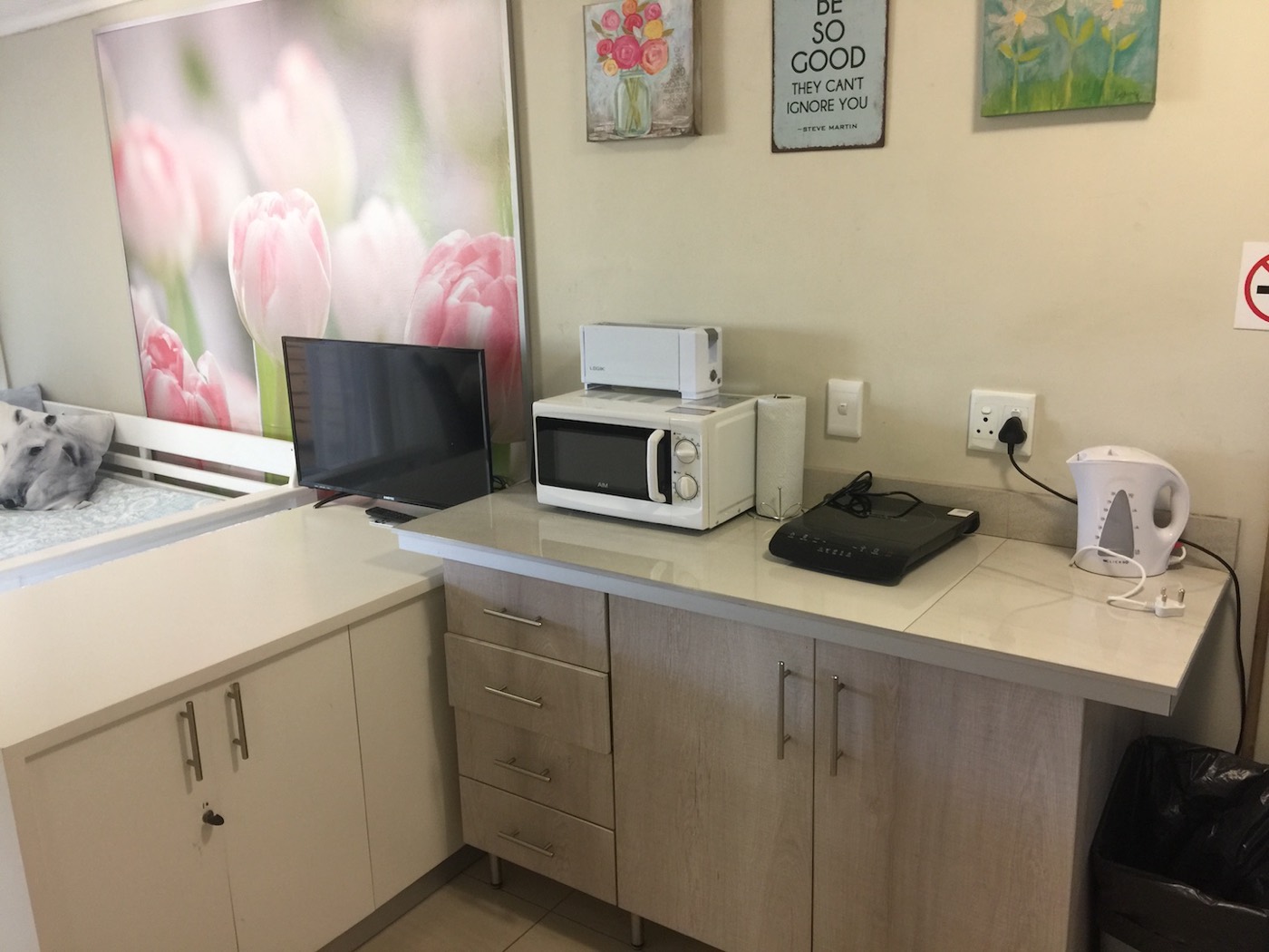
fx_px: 1063
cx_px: 634
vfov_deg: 48.2
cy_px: 476
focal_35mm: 29
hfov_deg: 61.7
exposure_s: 1/17
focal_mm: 4.15
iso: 64
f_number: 2.2
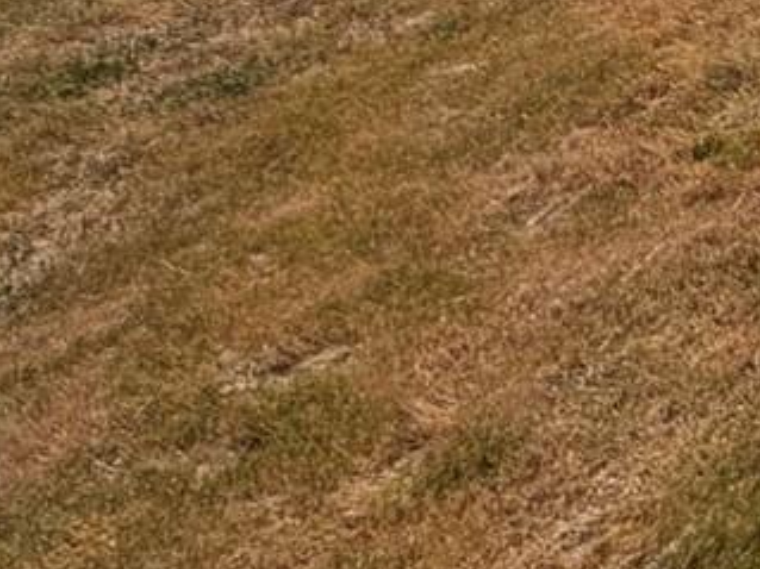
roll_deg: -0.1
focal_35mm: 90
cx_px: 1954
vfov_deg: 14.0
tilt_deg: +3.1
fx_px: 1975
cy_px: -550
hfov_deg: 13.5
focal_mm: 2.22
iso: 20
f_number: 2.2
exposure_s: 1/1848
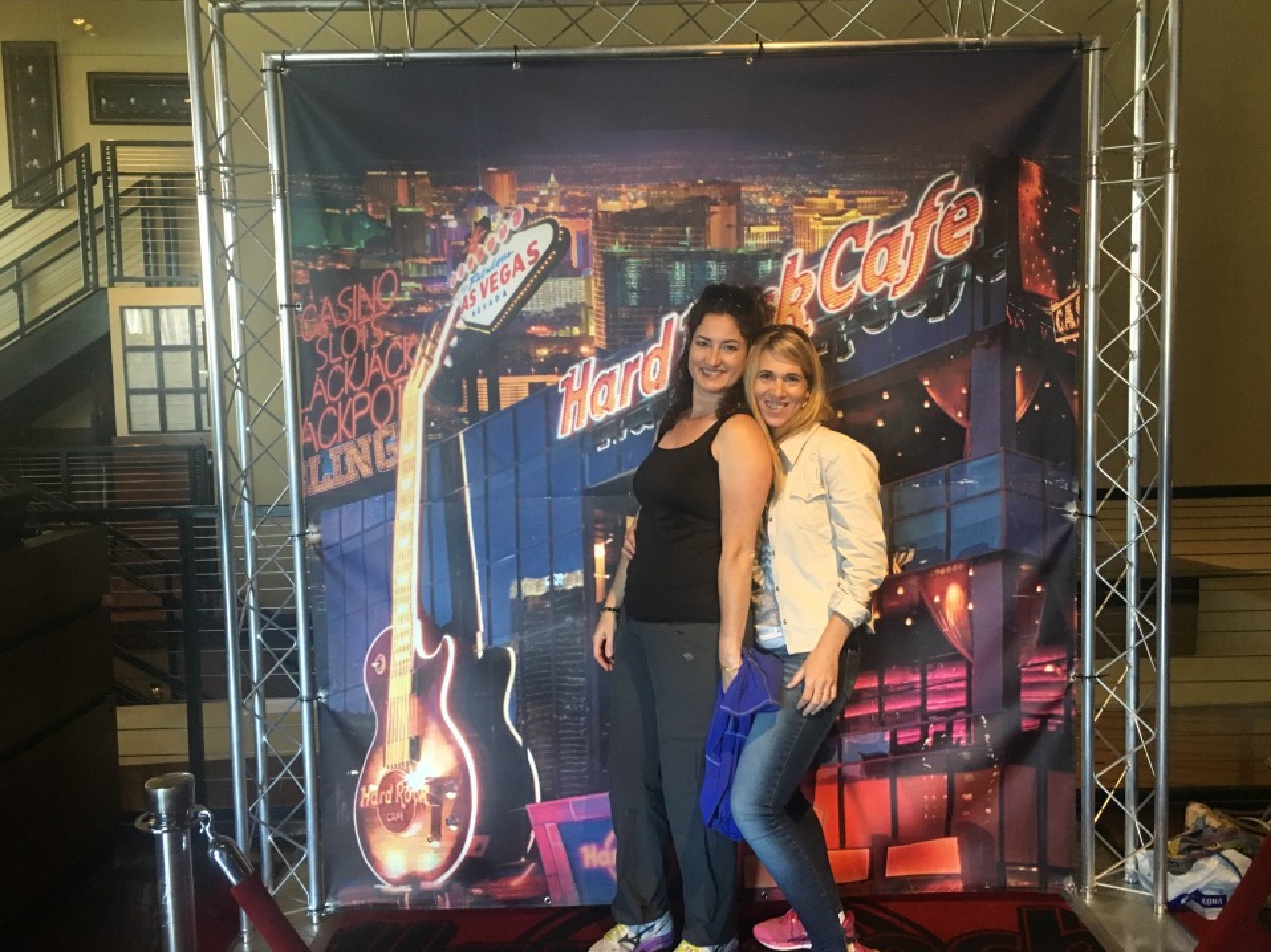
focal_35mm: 31
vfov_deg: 45.4
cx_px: 633
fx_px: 1138
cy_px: 464
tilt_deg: -3.2
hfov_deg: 58.4
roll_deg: +2.6
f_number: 2.2
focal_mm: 4.15
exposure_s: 1/30
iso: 160
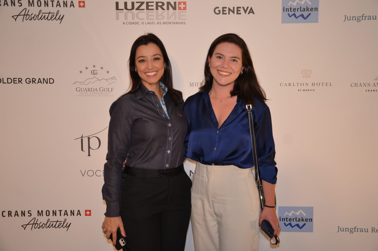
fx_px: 503
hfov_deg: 41.2
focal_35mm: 48
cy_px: 126
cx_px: 189
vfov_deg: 28.0
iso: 400
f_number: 4
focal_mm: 32
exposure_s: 1/100
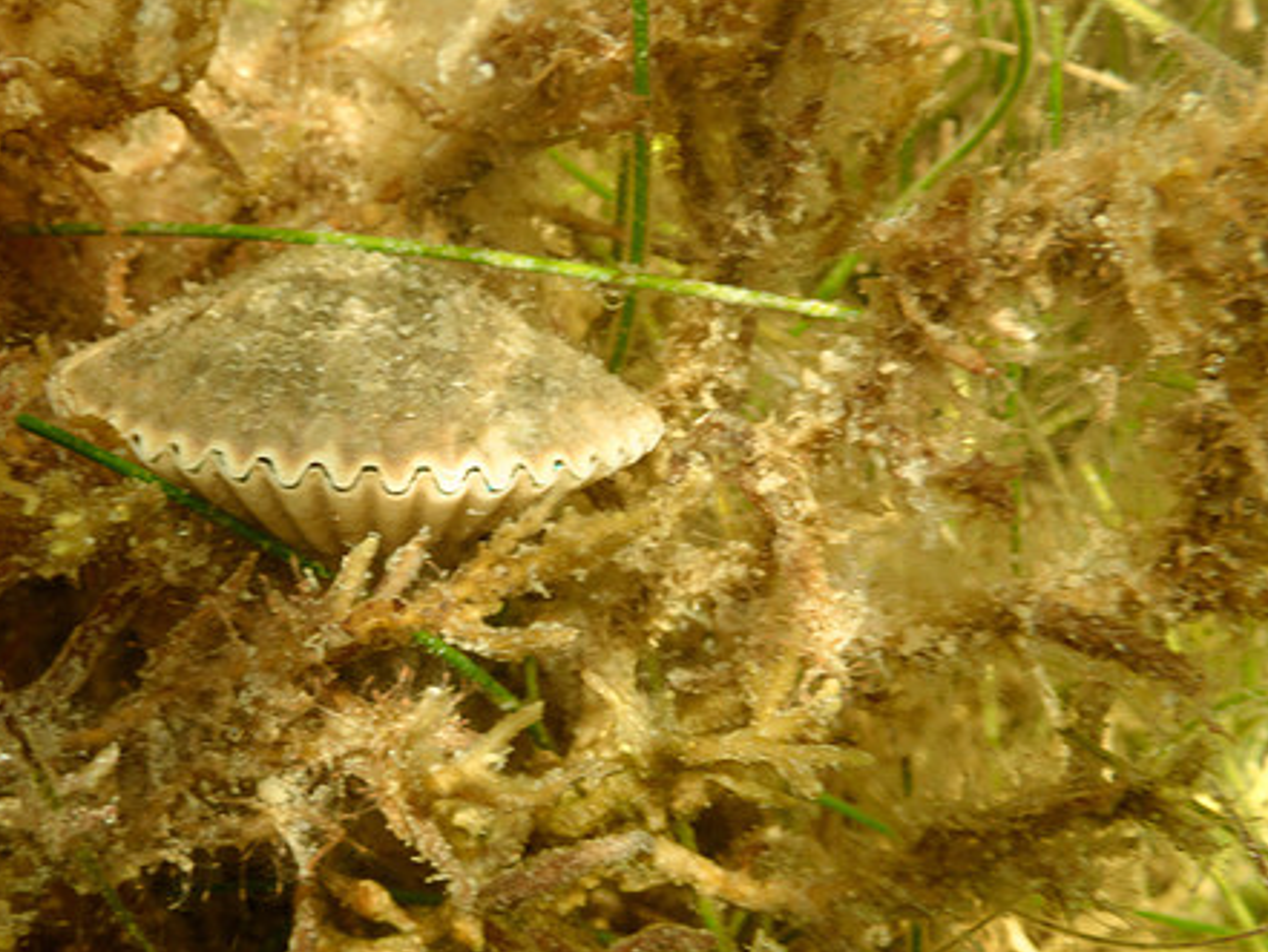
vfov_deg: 29.1
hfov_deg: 37.9
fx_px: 1832
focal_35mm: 50
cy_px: 479
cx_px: 449
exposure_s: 1/80
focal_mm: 6.83
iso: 100
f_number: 3.5
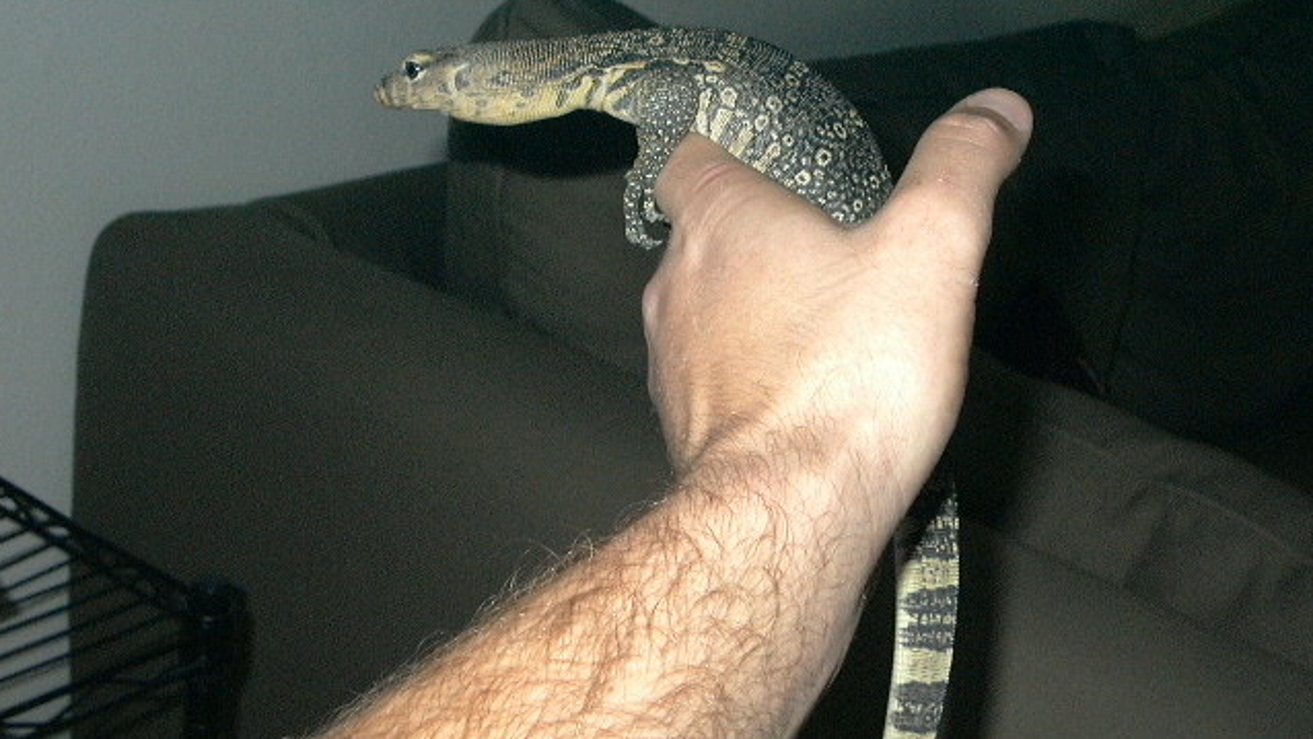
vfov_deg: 25.4
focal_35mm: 47
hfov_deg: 43.7
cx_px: 656
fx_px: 1636
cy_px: 268
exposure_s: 1/64.1
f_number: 3.07
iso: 400
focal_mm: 6.59
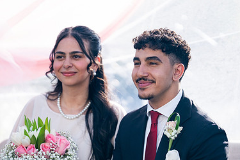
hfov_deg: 8.9
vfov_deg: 5.9
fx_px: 1547
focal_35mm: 232
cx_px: 106
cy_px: 119
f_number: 2
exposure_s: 1/2500
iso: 320
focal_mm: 150
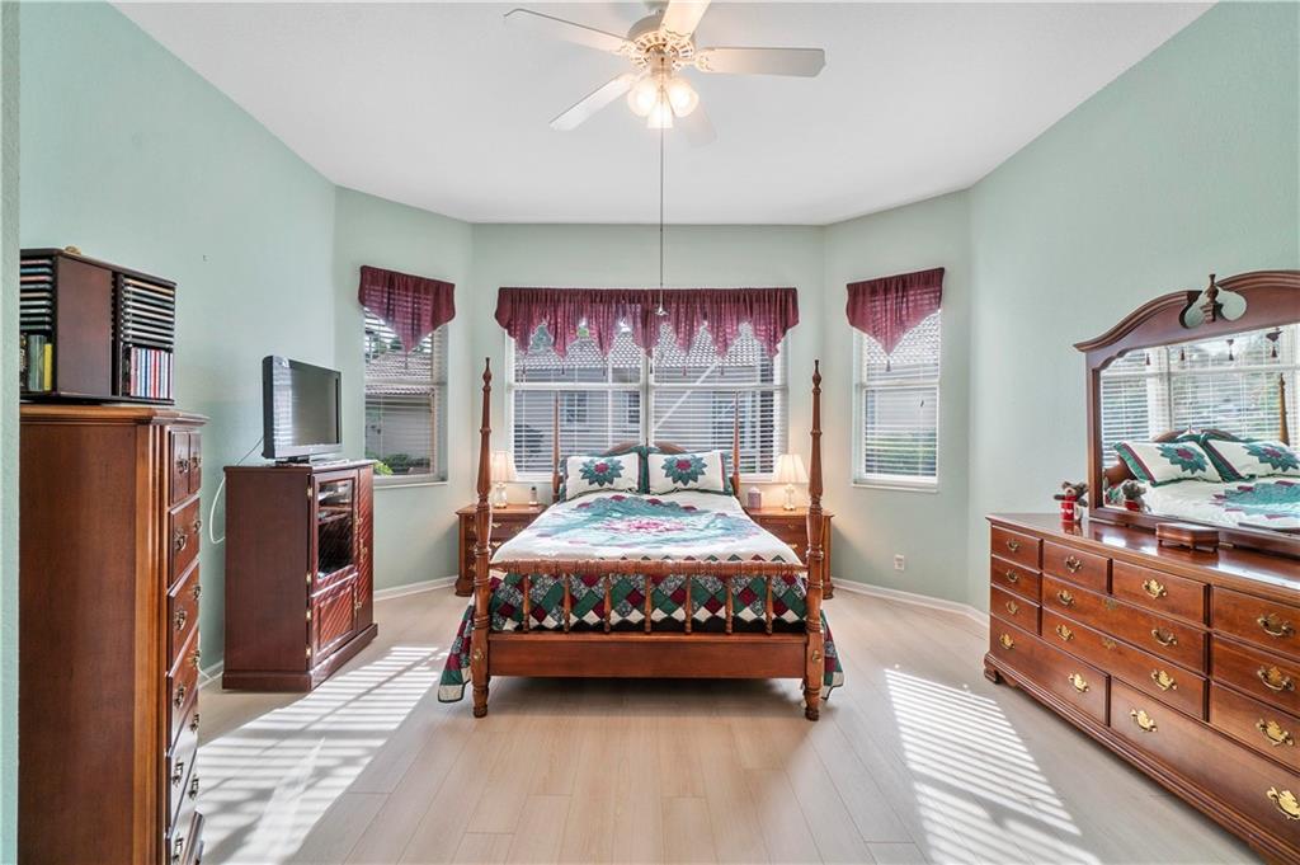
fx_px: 541
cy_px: 432
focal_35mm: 15
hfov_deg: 100.4
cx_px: 650
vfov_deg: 77.2
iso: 160
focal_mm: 10
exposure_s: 1/13
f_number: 11
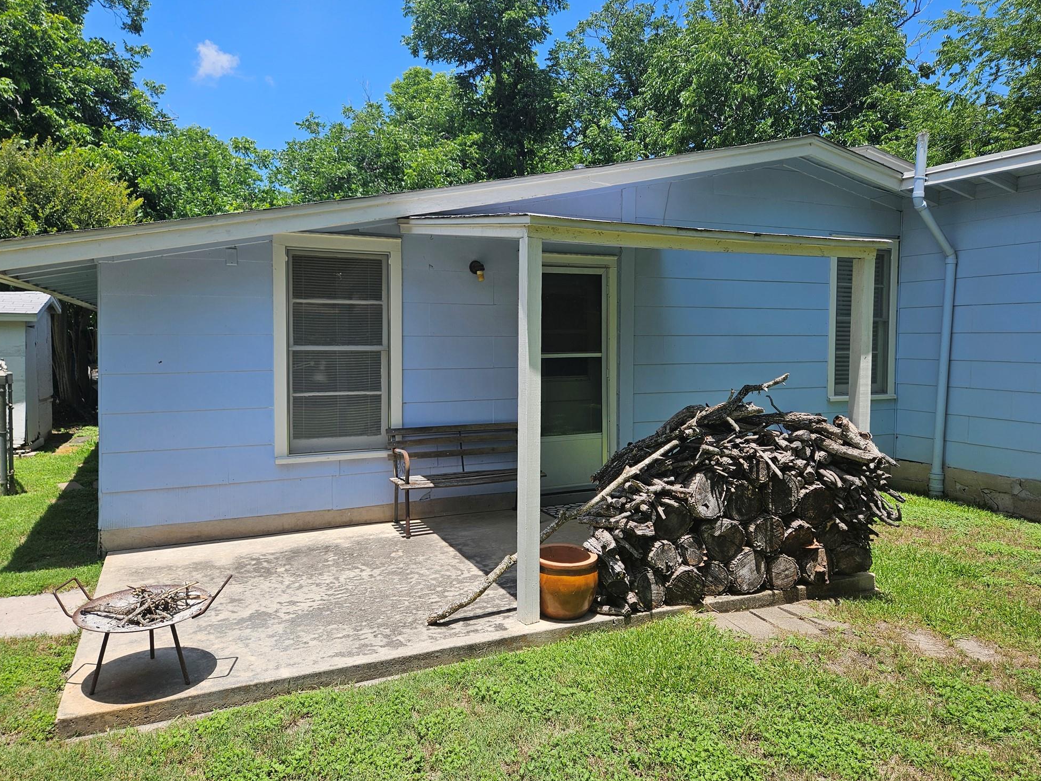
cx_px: 511
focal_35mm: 24
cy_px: 379
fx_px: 722
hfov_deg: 71.6
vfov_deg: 56.8
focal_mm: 5.4
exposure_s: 1/1350
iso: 25
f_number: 1.8
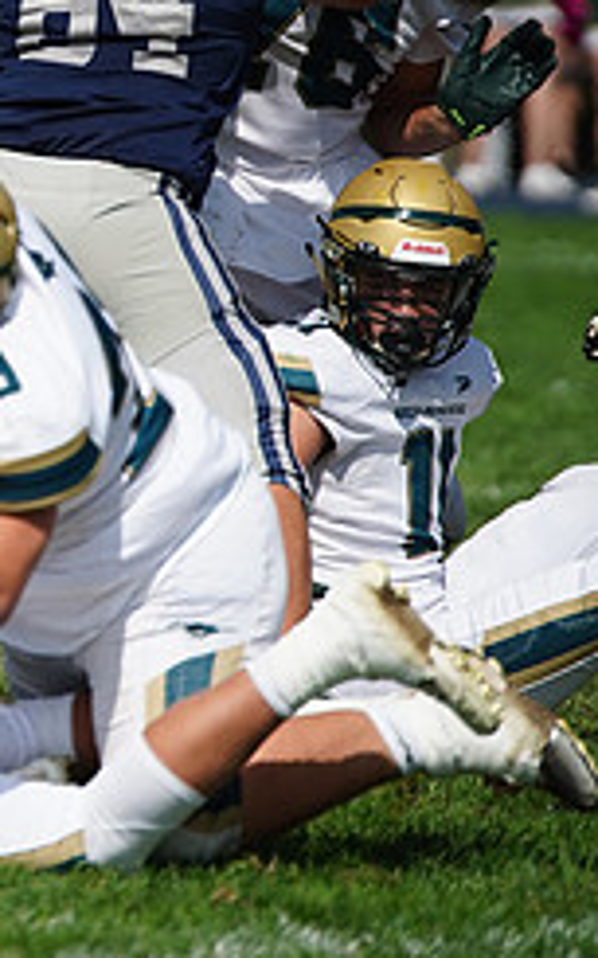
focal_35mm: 723
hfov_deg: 1.8
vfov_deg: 2.9
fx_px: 18864
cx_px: -430
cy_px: 240
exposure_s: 1/8000
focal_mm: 300
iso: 400
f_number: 2.8
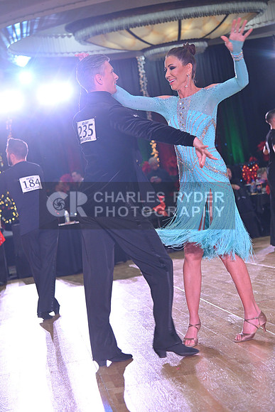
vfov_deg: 26.0
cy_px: 206
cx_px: 138
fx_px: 893
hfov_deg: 17.5
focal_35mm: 78
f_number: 5
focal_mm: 78
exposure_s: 1/320
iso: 2000
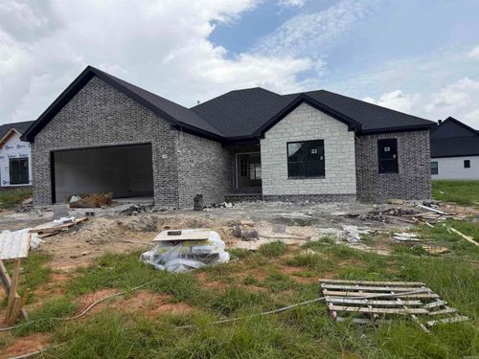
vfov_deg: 56.8
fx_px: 332
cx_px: 240
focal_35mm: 24
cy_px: 180
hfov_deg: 71.6
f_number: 1.78
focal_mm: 6.76
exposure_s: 1/3584
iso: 80
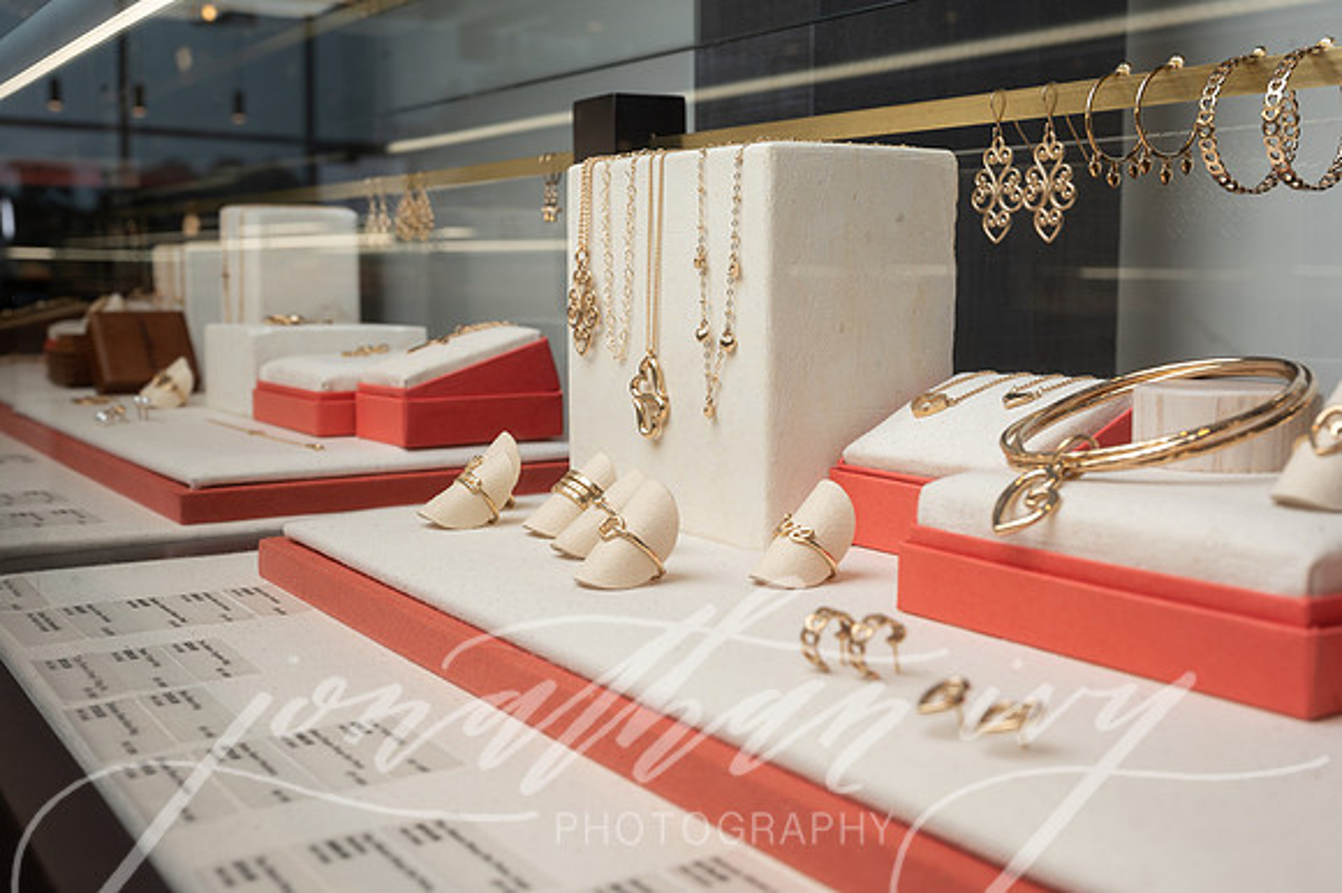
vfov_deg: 33.4
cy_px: 446
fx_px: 1490
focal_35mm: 40
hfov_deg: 48.5
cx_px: 671
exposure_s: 1/200
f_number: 10
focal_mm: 40
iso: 200
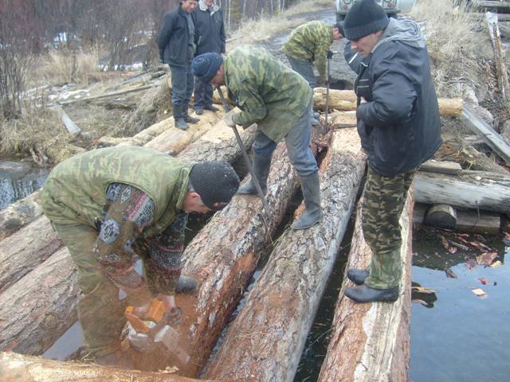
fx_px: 516
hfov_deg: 52.6
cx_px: 255
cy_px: 191
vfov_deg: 40.7
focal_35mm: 35
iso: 80
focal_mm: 5.8
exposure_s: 1/60
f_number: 2.8
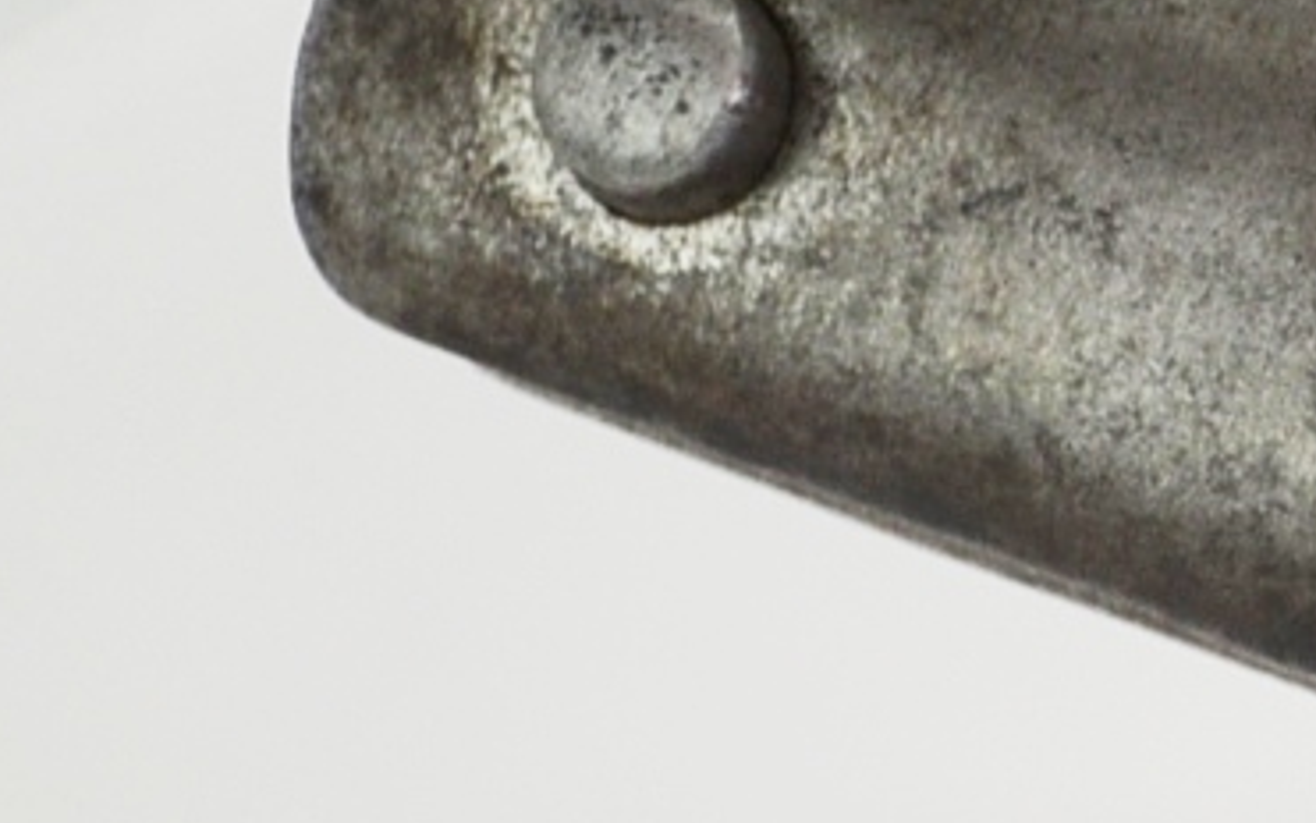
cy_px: 937
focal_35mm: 628
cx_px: 3813
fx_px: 22527
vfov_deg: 2.1
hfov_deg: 3.3
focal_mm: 62
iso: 400
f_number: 5
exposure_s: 1/320
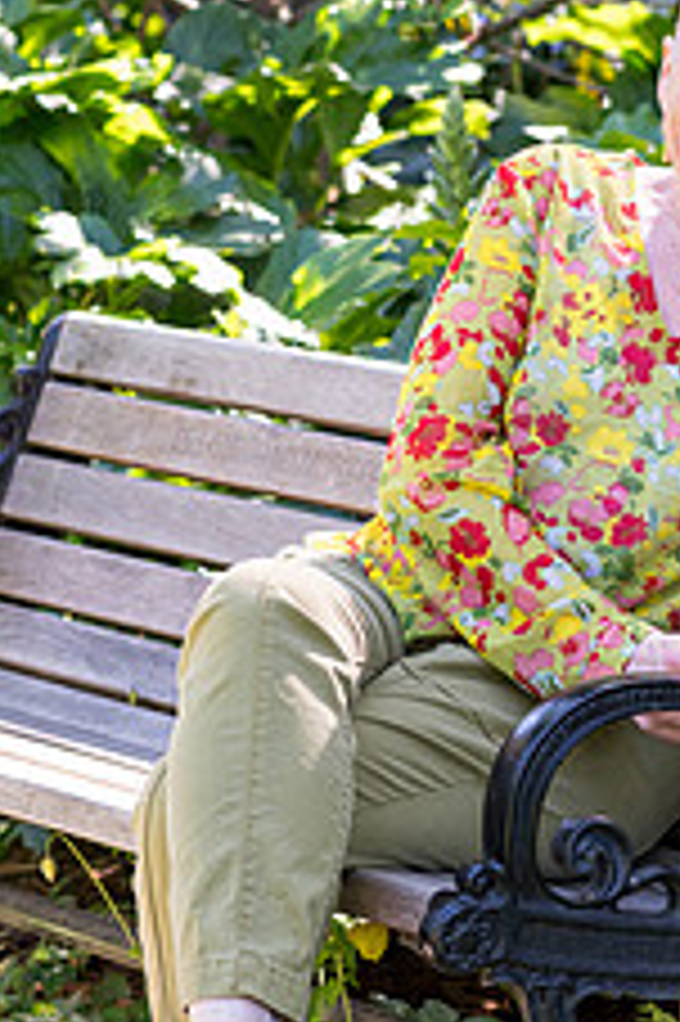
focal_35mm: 252
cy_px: 522
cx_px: 495
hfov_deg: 5.4
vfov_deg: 8.2
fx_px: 7150
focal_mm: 85
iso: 1000
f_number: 3.5
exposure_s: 1/320
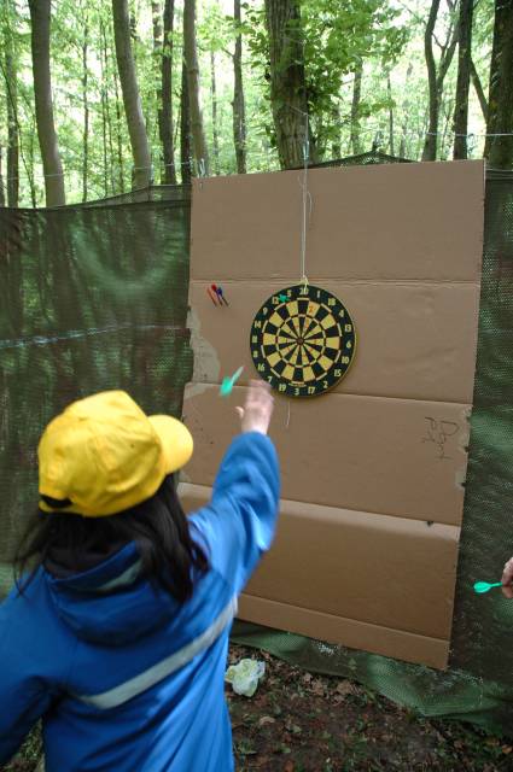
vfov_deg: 67.4
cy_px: 386
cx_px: 256
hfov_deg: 47.8
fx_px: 579
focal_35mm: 27
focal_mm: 18
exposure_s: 1/100
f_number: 5
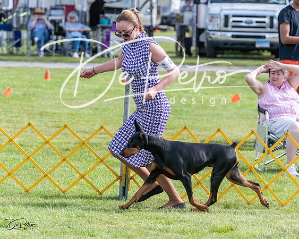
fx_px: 1961
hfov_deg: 8.7
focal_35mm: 222
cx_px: 176
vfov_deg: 7.0
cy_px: 111
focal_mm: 182
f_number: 5.6
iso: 320
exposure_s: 1/1250
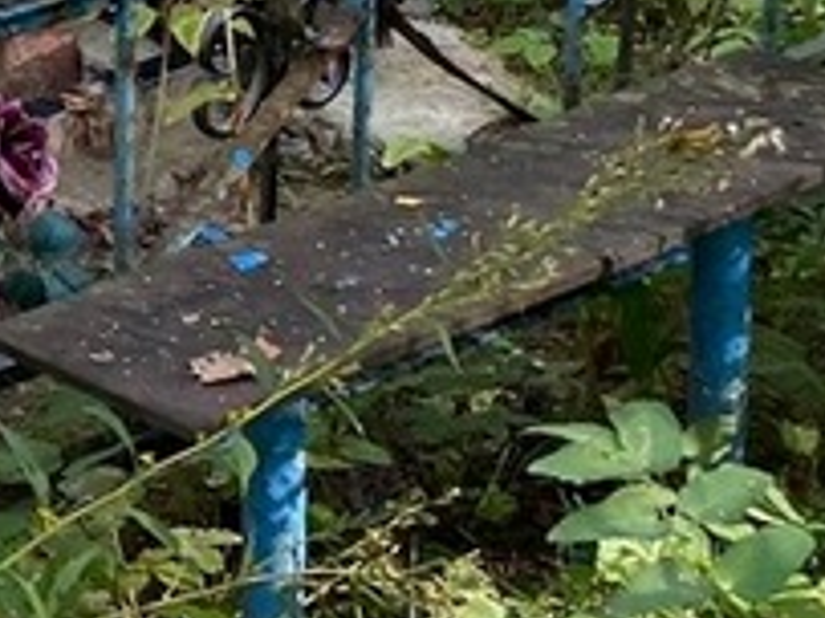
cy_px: -350
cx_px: -593
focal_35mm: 131
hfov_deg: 13.7
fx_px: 3120
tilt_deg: -20.3
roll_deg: -4.3
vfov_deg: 10.8
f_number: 1.8
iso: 64
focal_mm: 4.25
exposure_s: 1/121
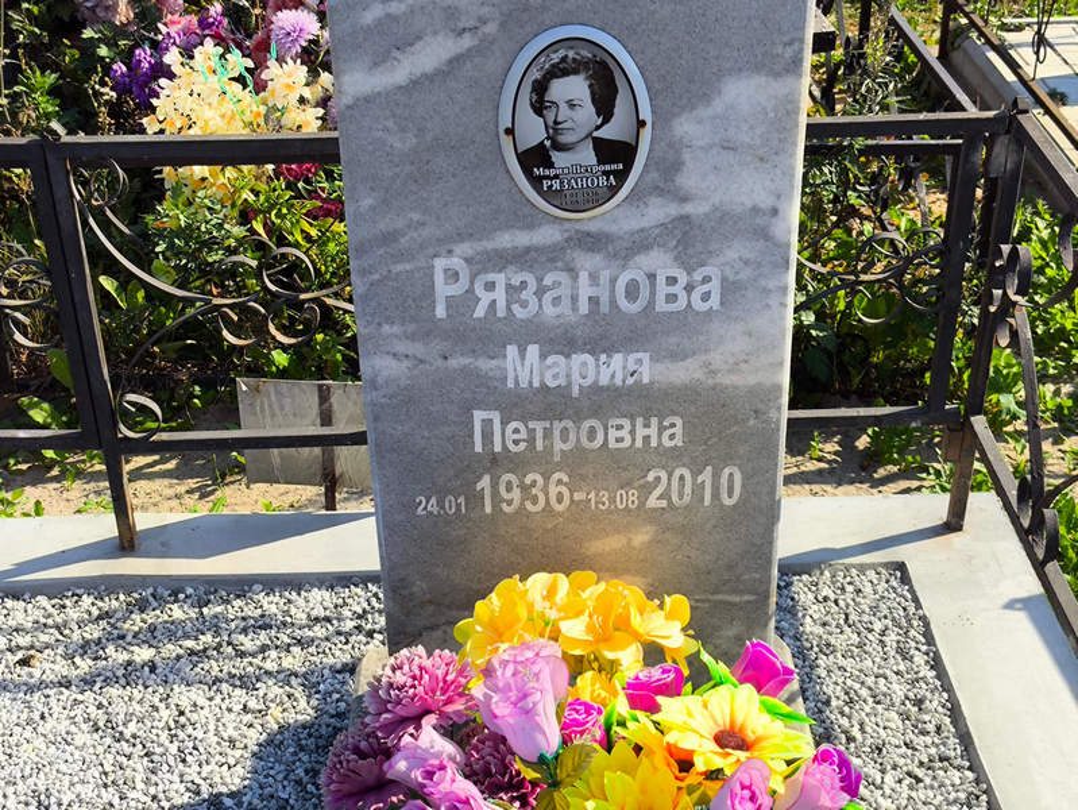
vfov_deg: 29.1
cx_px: 539
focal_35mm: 50
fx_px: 1558
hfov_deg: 38.2
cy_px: 405
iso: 50
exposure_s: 1/1351
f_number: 1.7
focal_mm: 4.71
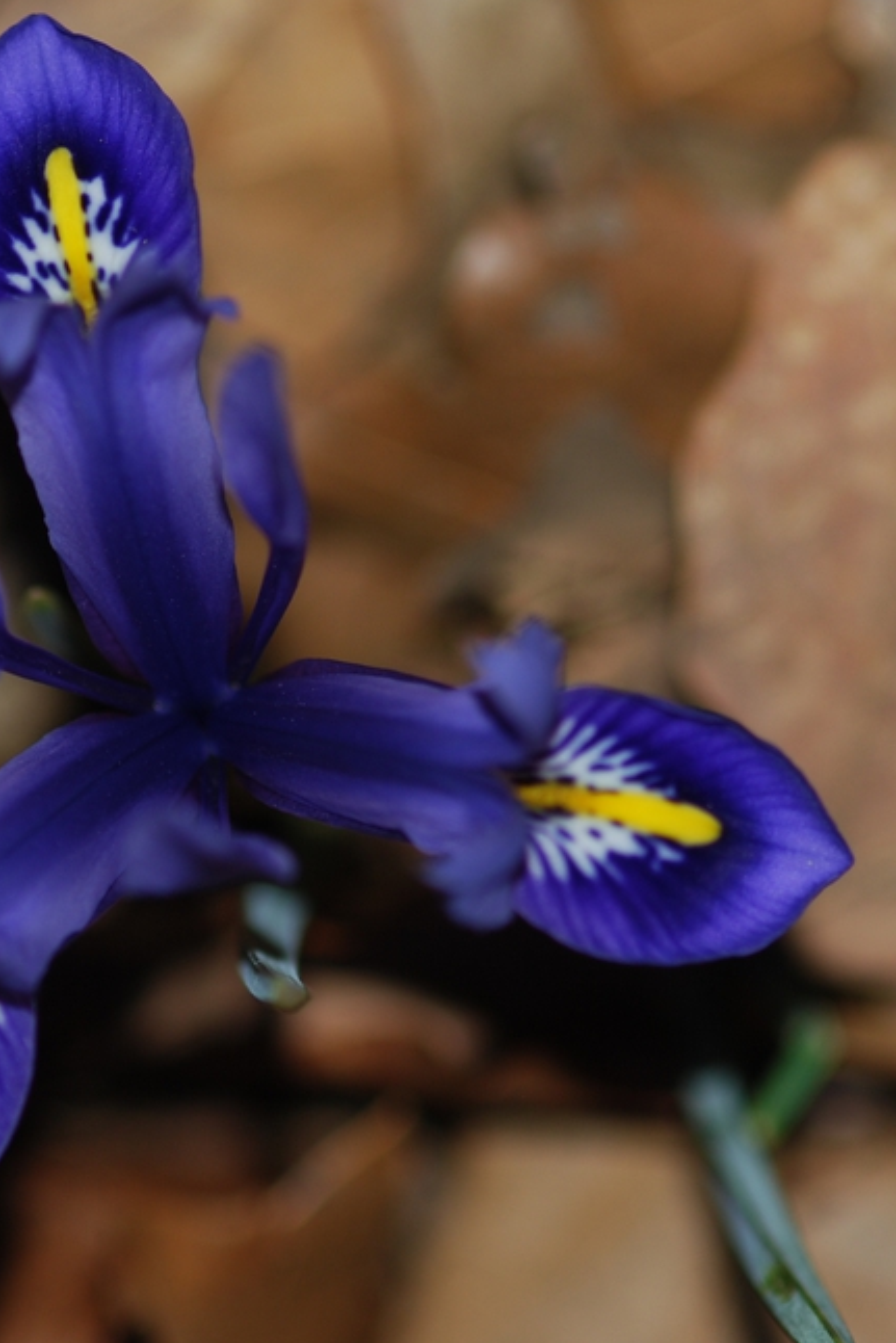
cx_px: 160
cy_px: 664
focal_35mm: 250
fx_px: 9320
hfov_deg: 5.5
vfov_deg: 8.2
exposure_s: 1/125
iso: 100
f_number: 4
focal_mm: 105
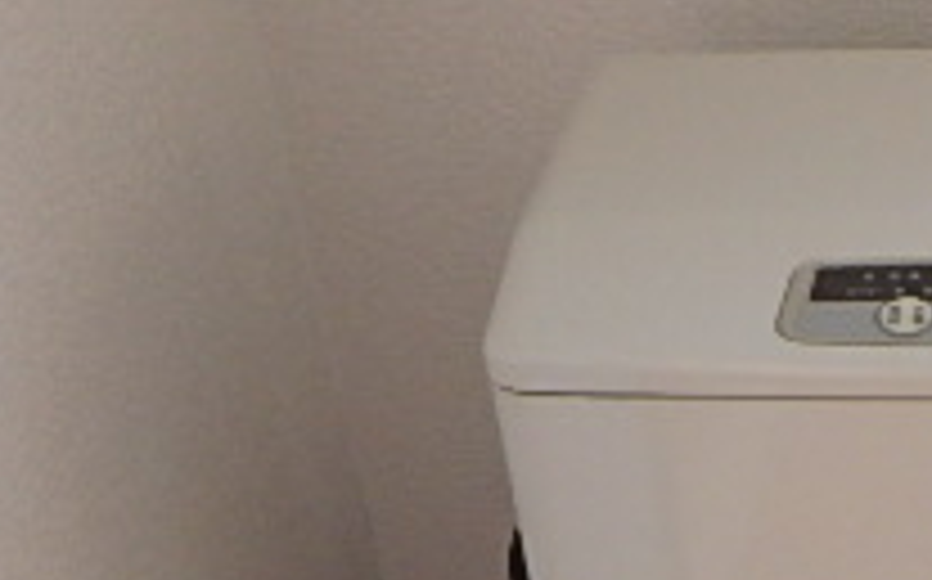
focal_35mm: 95
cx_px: 1207
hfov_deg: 20.1
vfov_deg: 13.2
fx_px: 2411
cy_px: 787
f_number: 4.6
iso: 400
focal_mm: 5.2
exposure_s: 1/30
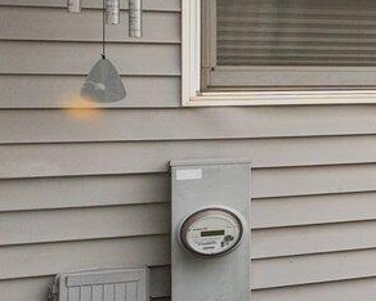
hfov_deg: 11.0
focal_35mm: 92
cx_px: 1172
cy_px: 101
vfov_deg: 16.7
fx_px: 1024
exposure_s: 1/800
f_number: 8
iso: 400
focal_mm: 14
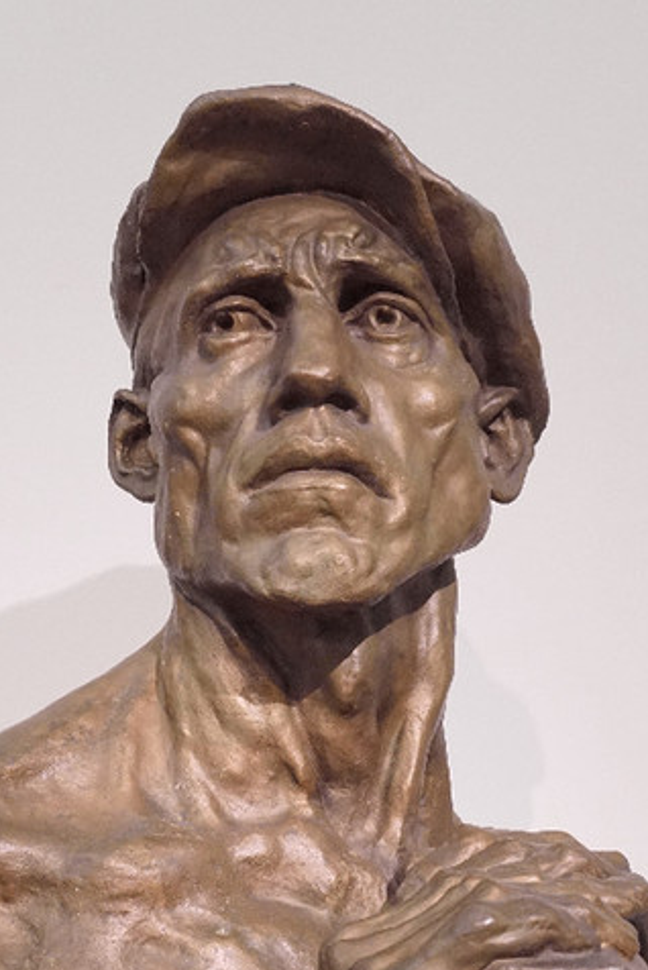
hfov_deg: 20.0
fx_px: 1833
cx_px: 252
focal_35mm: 68
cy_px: 591
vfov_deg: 29.5
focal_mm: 24
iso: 2500
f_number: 4
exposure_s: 1/160
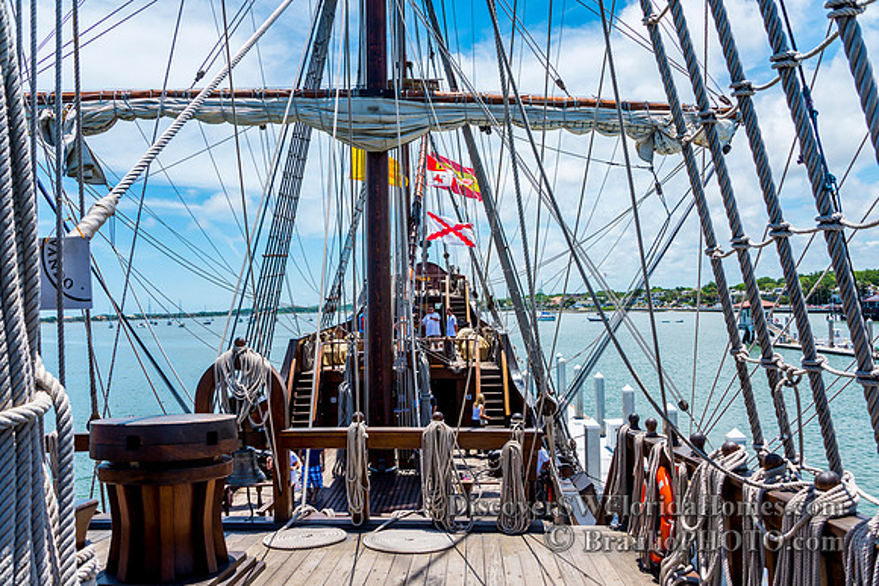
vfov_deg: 46.4
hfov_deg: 65.5
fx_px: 684
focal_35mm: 28
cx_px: 440
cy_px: 293
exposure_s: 1/250
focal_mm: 28
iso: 100
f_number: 8
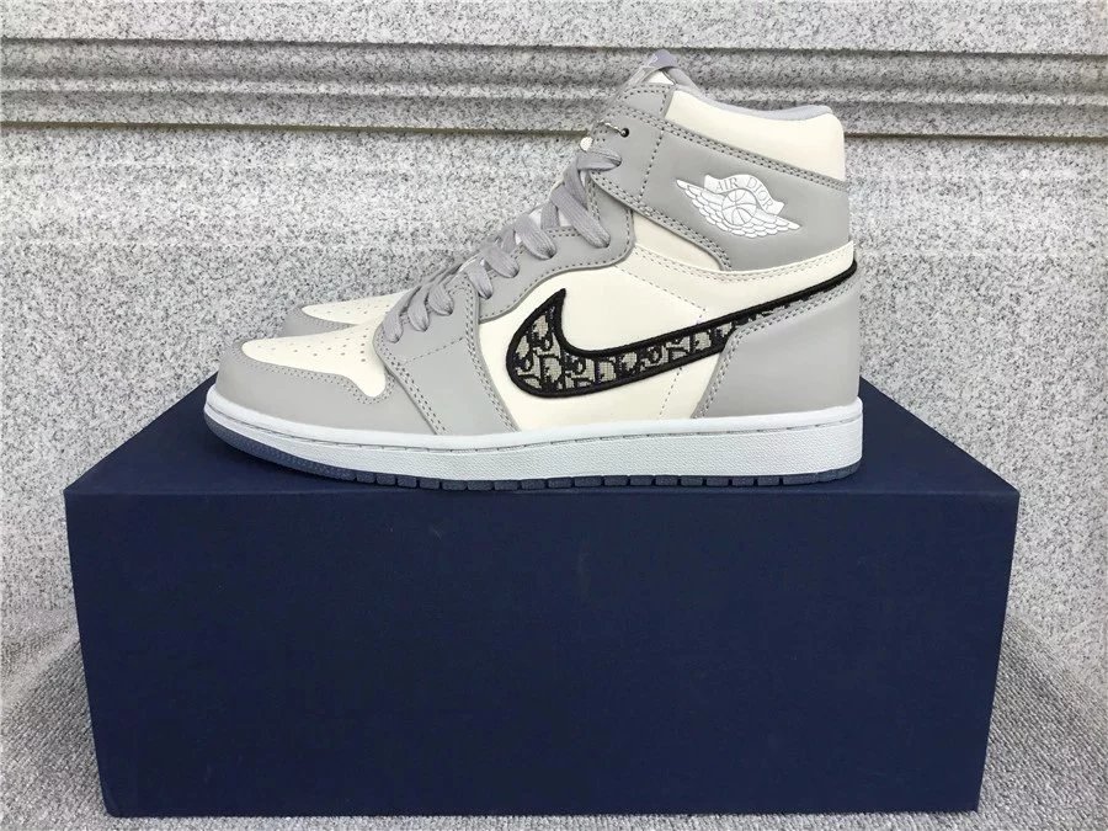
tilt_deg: -15.0
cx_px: 554
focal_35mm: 31
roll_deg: -0.1
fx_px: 992
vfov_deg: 45.4
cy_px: 416
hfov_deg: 58.4
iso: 25
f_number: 2.4
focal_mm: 3.3
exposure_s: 1/252
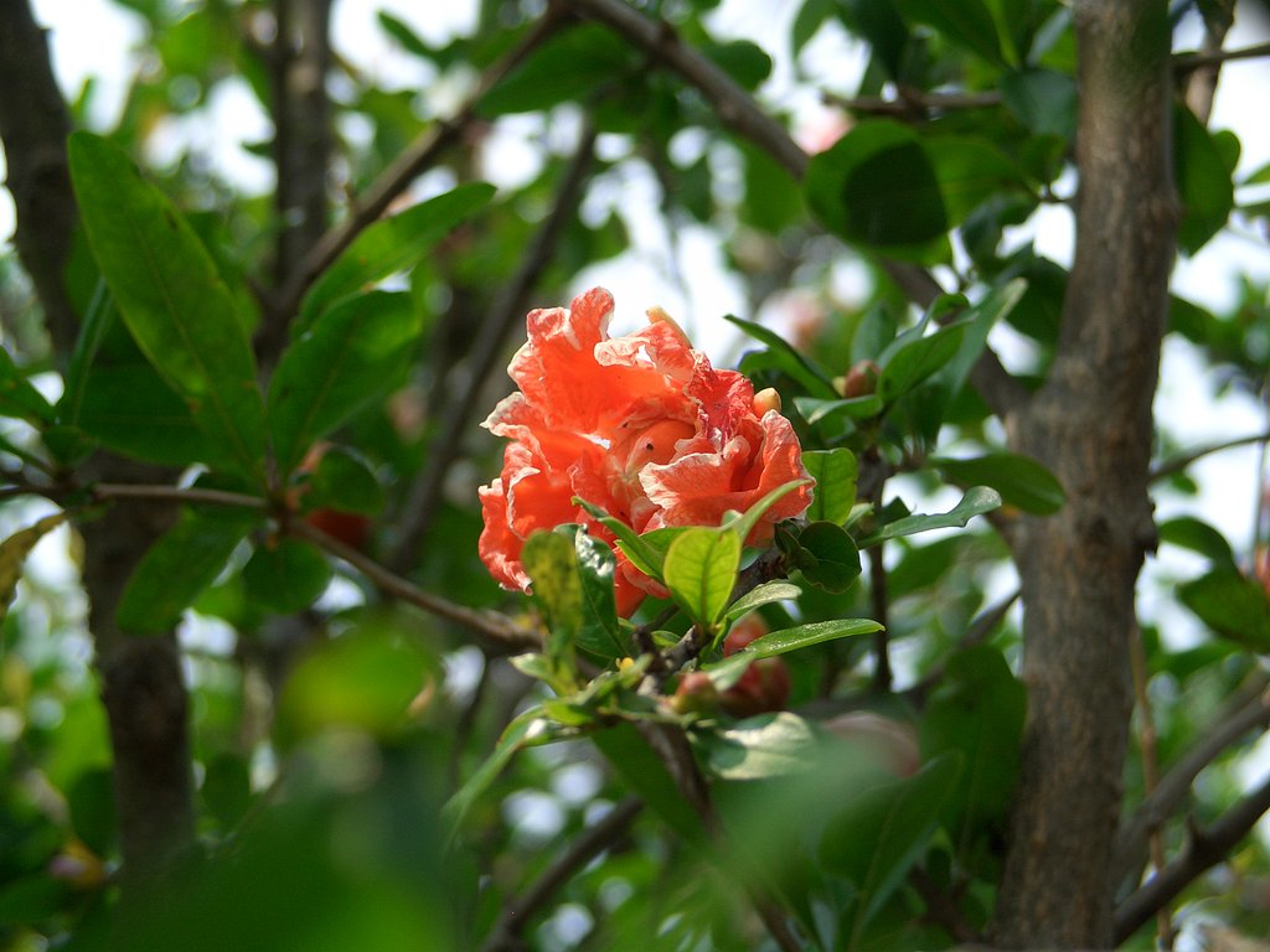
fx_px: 2421
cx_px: 635
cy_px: 476
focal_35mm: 66
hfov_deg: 29.4
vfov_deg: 22.3
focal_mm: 14.2
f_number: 3.4
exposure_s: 1/400
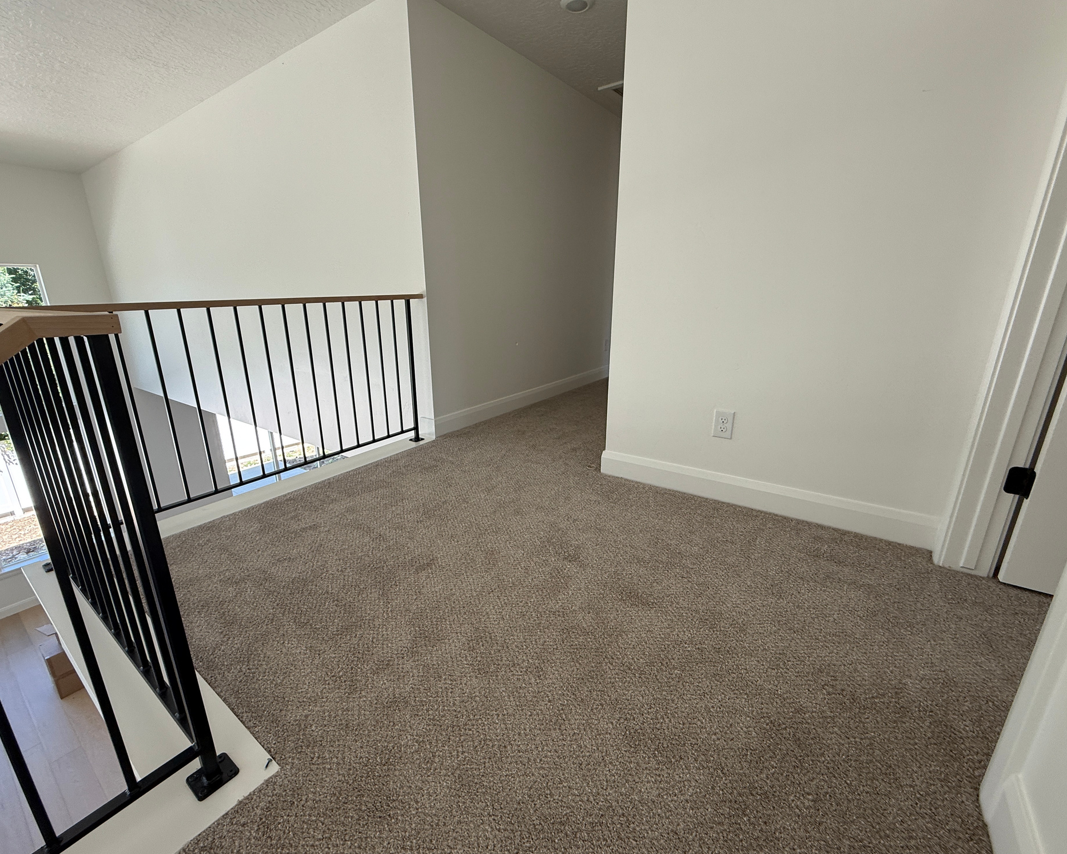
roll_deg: +1.5
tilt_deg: -16.7
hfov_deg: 96.7
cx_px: 511
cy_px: 432
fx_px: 474
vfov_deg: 84.0
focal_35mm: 15
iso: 64
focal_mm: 2.22
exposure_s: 1/160
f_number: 2.2
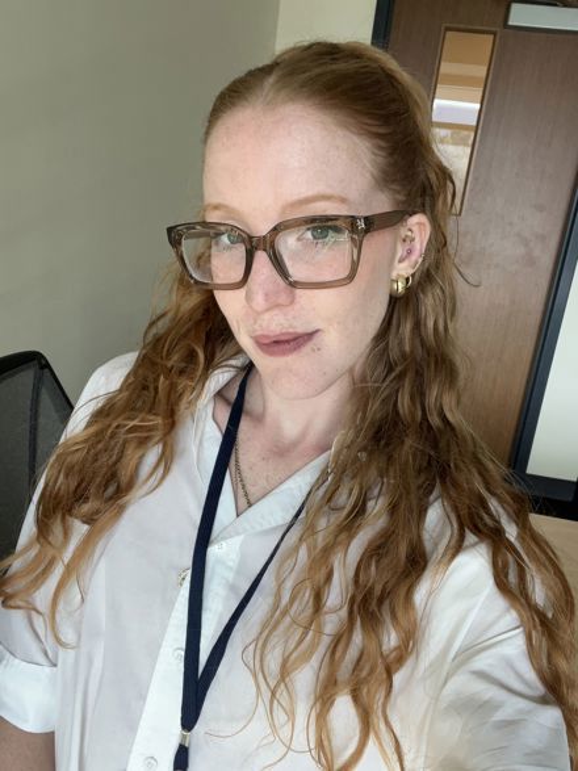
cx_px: 289
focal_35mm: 30
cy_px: 386
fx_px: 668
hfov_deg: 46.8
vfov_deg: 60.0
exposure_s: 1/81
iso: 100
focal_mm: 2.71
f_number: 2.2
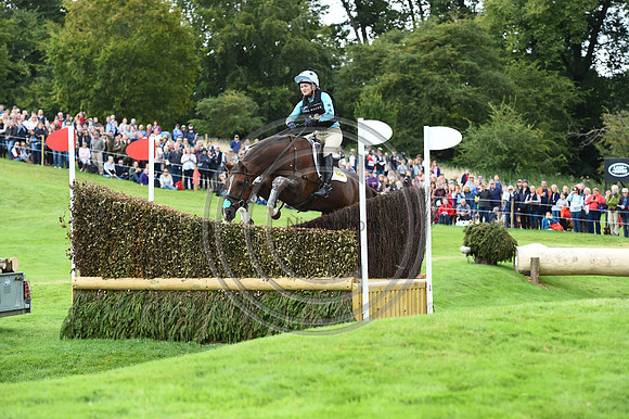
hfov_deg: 18.6
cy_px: 210
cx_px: 314
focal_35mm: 110
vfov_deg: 12.4
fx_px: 1921
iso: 1600
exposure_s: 1/1250
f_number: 5.6
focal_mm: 110
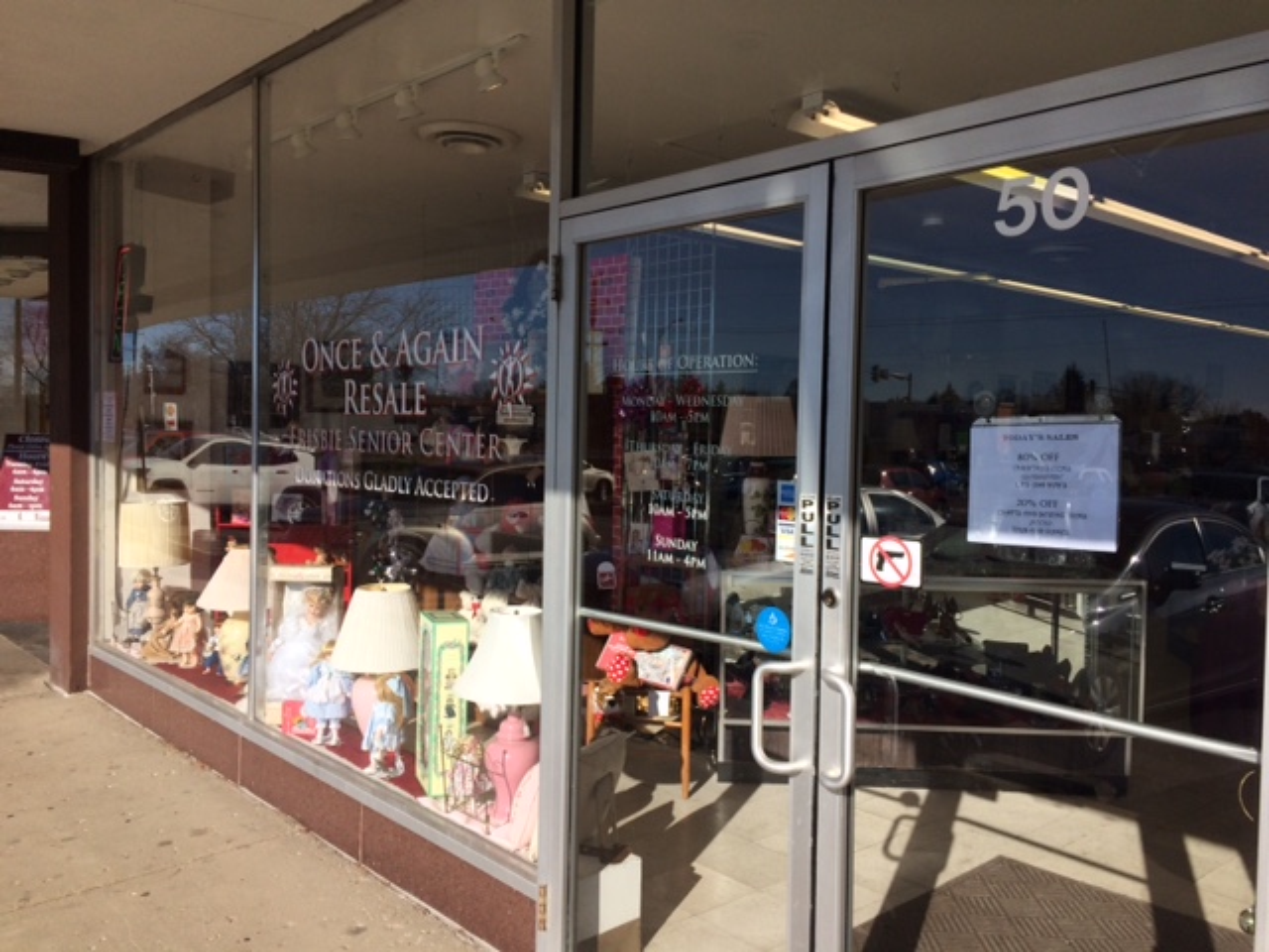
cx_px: 634
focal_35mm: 29
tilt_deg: -6.5
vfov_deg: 48.2
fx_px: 1063
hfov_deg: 61.7
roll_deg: -0.2
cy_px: 476
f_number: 2.2
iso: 32
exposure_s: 1/2160
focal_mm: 4.15
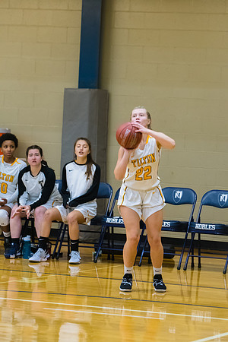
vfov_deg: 11.0
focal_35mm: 188
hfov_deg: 7.3
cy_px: 171
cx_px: 114
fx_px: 1781
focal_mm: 125
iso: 3200
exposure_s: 1/400
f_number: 2.8
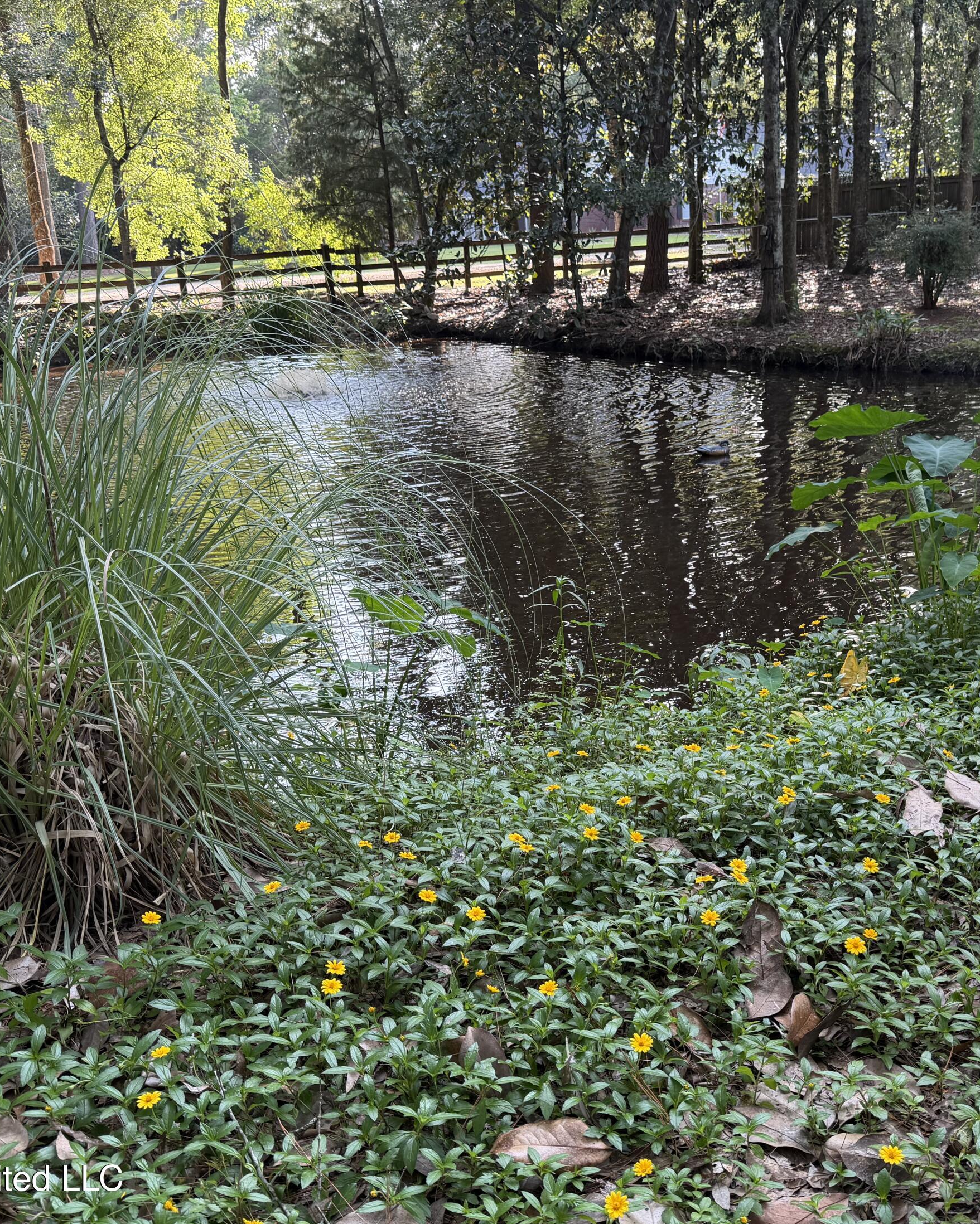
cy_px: 609
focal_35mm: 32
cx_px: 588
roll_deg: +2.4
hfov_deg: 45.5
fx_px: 1160
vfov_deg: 55.7
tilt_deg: -19.3
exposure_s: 1/121
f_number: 1.78
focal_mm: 6.76
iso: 80
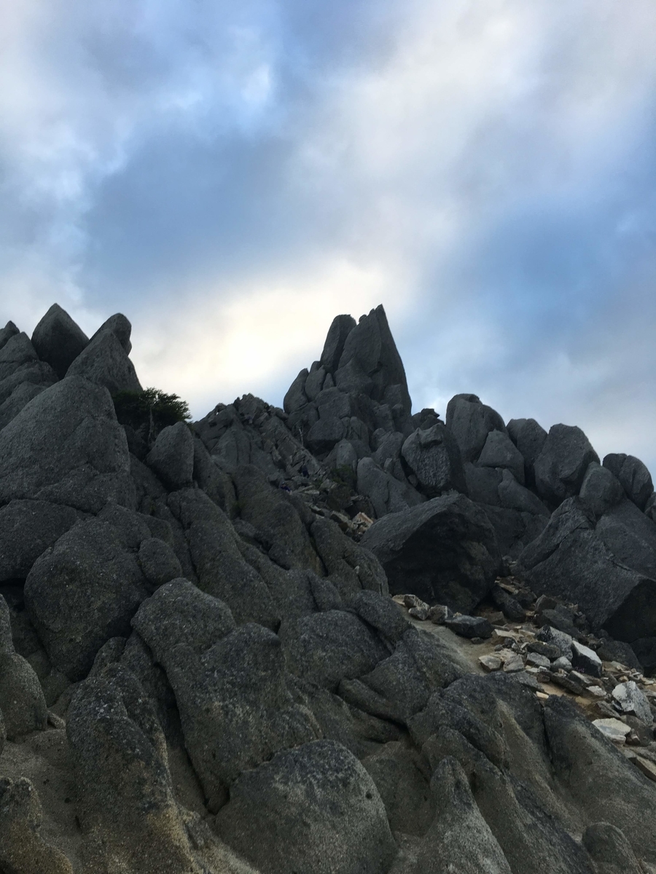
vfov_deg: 61.7
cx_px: 328
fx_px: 733
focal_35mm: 29
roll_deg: +4.1
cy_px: 437
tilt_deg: +26.4
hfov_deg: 48.2
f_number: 2.2
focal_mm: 4.15
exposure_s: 1/120
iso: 40
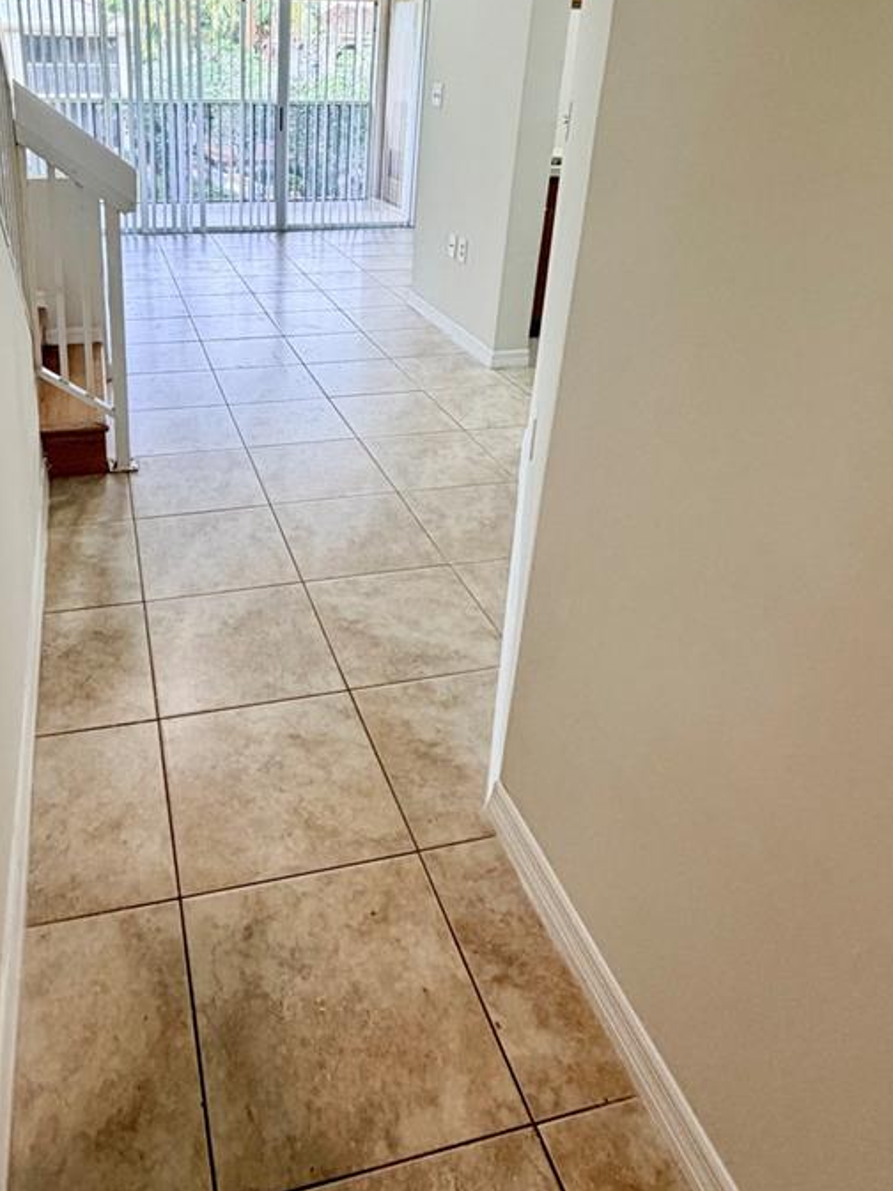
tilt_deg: -21.1
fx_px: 860
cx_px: 285
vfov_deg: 67.3
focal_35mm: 25
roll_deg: -0.4
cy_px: 386
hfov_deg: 53.6
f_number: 2.2
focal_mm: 2.22
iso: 200
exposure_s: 1/120
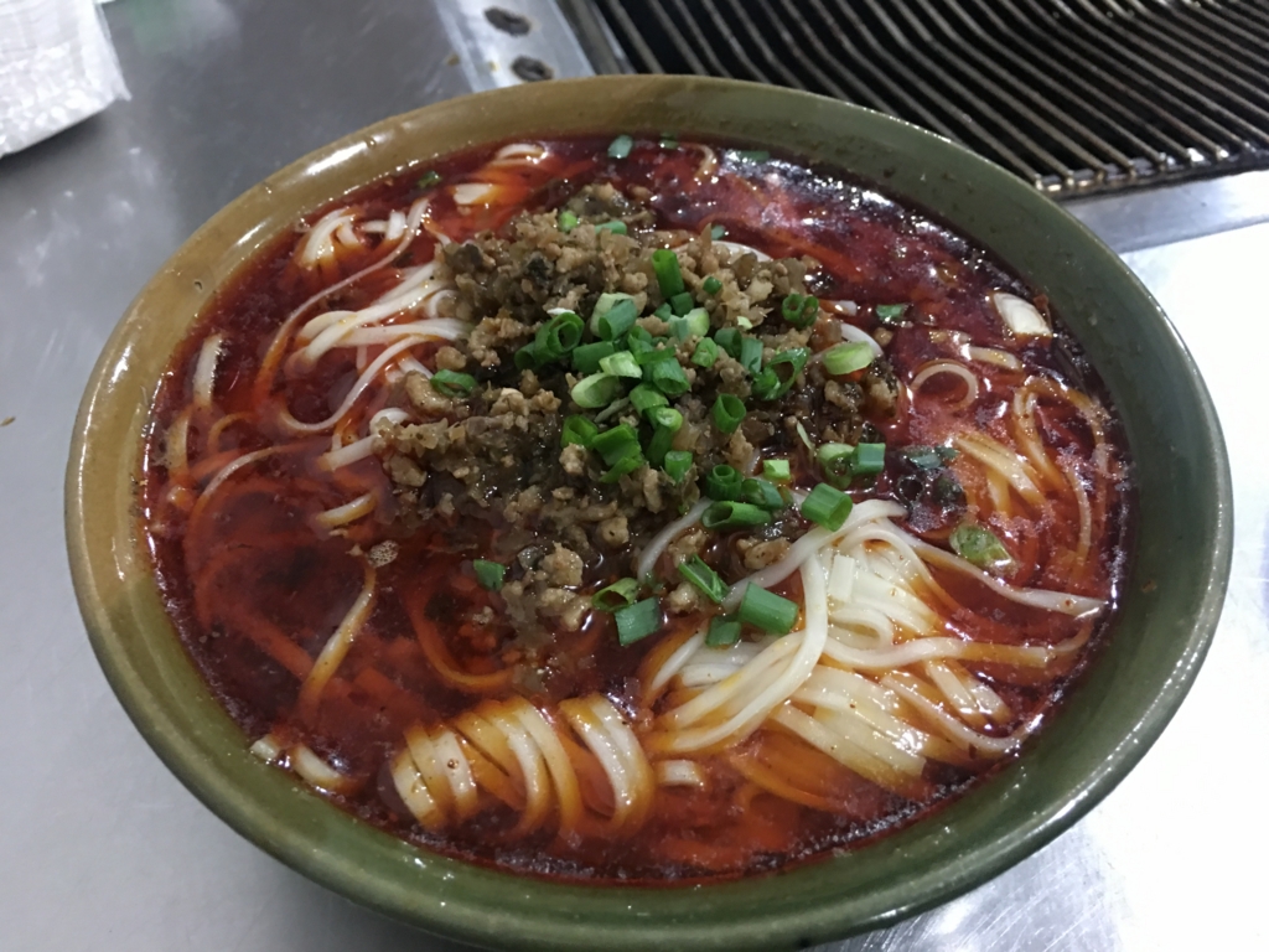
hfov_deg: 61.7
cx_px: 634
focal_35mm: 29
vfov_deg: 48.2
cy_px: 476
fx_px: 1063
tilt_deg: -50.7
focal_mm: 4.15
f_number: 2.2
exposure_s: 1/4
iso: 100
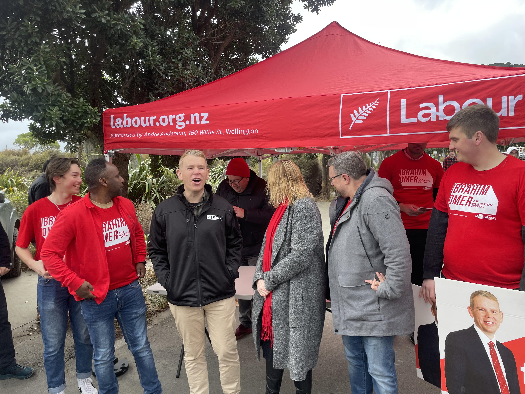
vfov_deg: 53.1
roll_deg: +0.7
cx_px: 262
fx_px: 394
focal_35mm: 26
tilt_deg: -5.9
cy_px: 197
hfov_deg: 67.3
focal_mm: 4.2
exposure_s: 1/232
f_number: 1.6
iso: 32
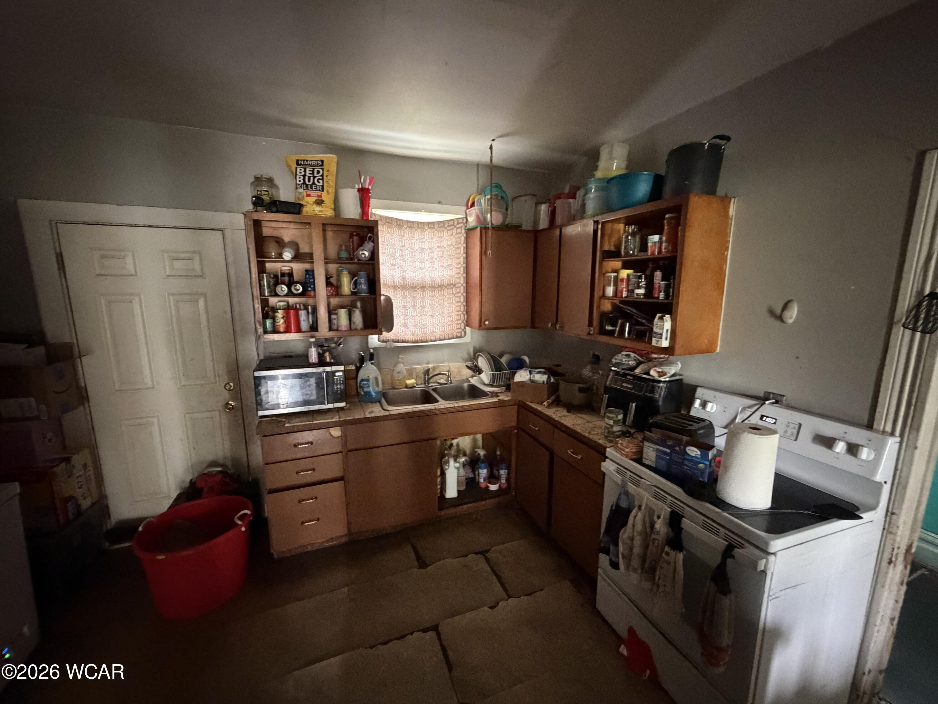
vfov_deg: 85.7
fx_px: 379
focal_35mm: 14
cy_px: 352
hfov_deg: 102.1
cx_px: 469
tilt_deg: -10.0
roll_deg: -0.3
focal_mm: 2.22
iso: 1250
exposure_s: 1/30
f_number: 2.2
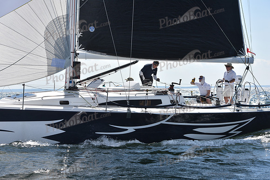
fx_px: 645
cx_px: 135
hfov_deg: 23.6
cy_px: 90
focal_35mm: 86
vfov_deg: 15.9
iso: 320
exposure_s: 1/1250
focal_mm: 86
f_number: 8
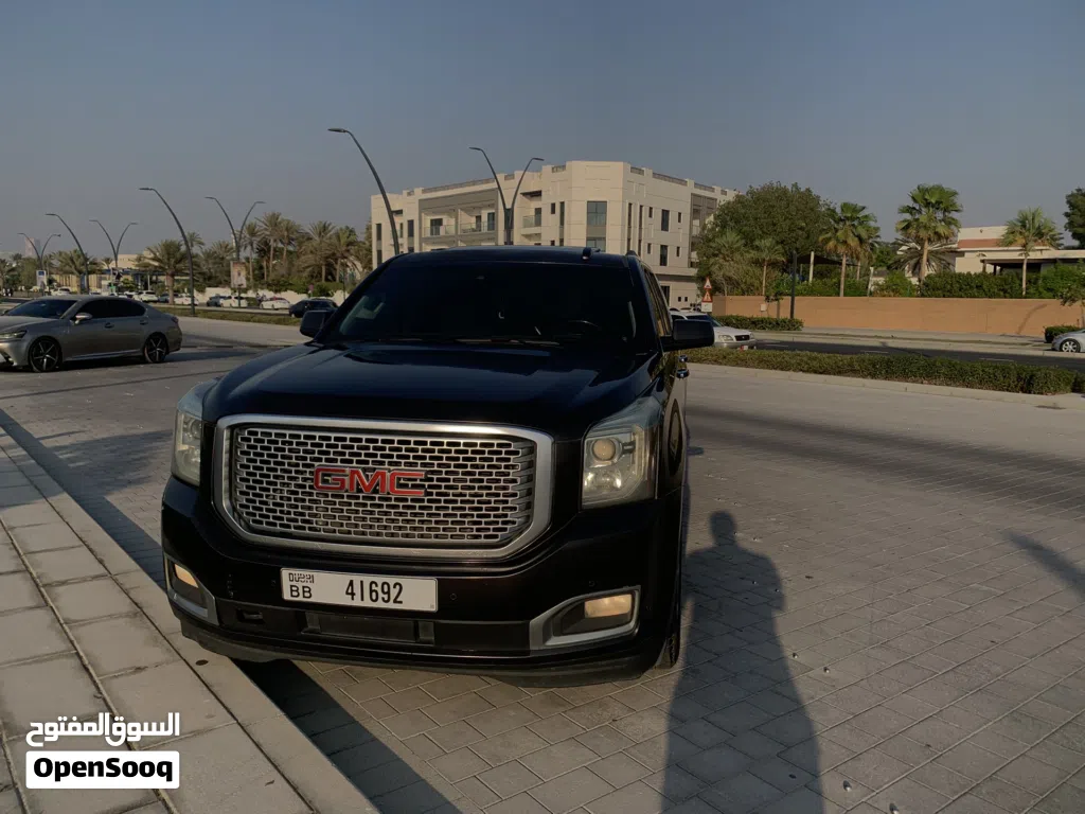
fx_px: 815
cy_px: 407
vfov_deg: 53.1
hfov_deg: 67.3
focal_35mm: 26
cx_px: 542
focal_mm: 4.25
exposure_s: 1/2915
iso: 25
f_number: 1.8
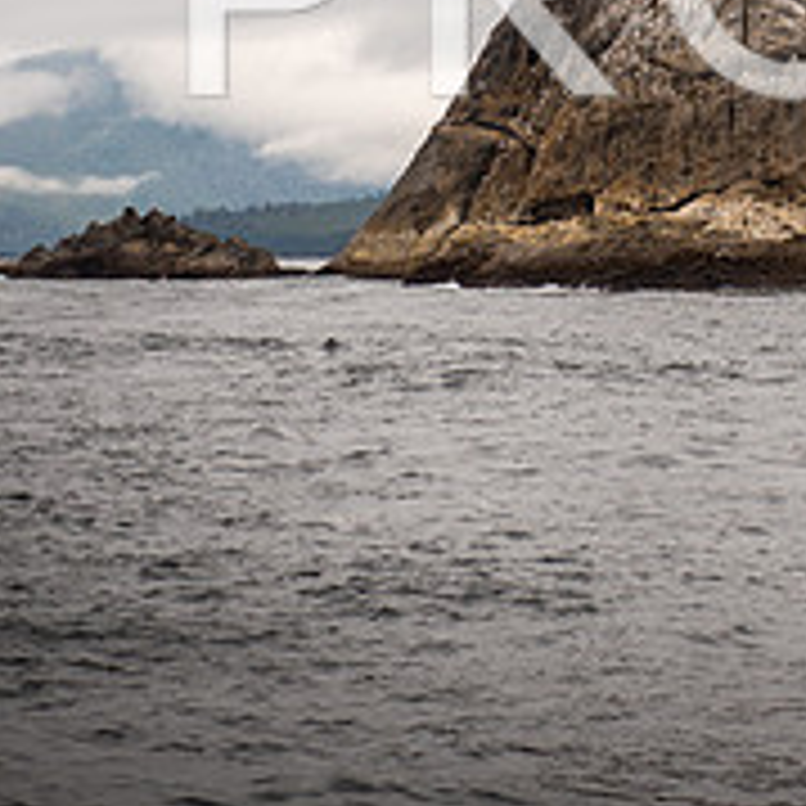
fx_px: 5532
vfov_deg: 8.3
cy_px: -12
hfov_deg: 8.3
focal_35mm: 210
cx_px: 715
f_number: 2.8
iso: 100
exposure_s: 1/1000
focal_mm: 70
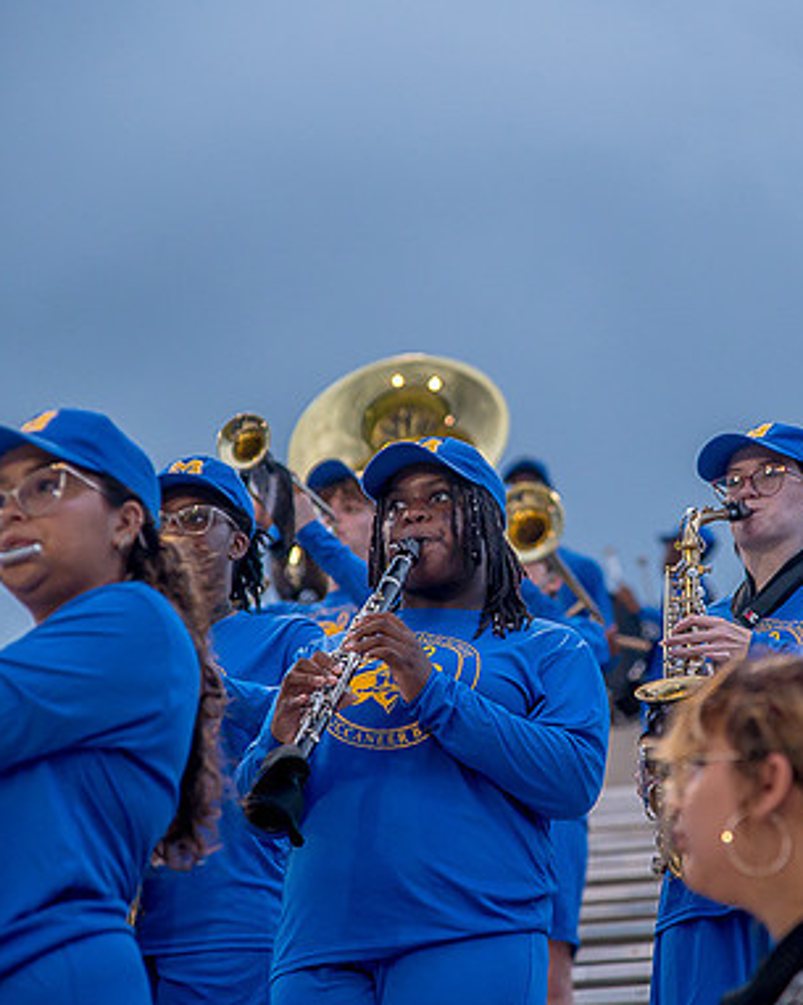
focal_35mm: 171
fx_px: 5086
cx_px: 550
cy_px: 500
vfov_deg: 11.3
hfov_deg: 9.0
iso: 1250
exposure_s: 1/250
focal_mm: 120
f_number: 4
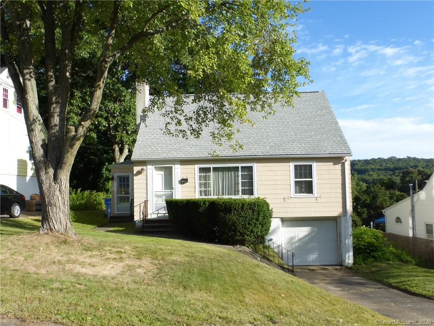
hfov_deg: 58.4
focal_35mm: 31
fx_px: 389
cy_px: 163
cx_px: 217
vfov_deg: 45.4
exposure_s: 1/500
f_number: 4
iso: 100
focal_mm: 5.4
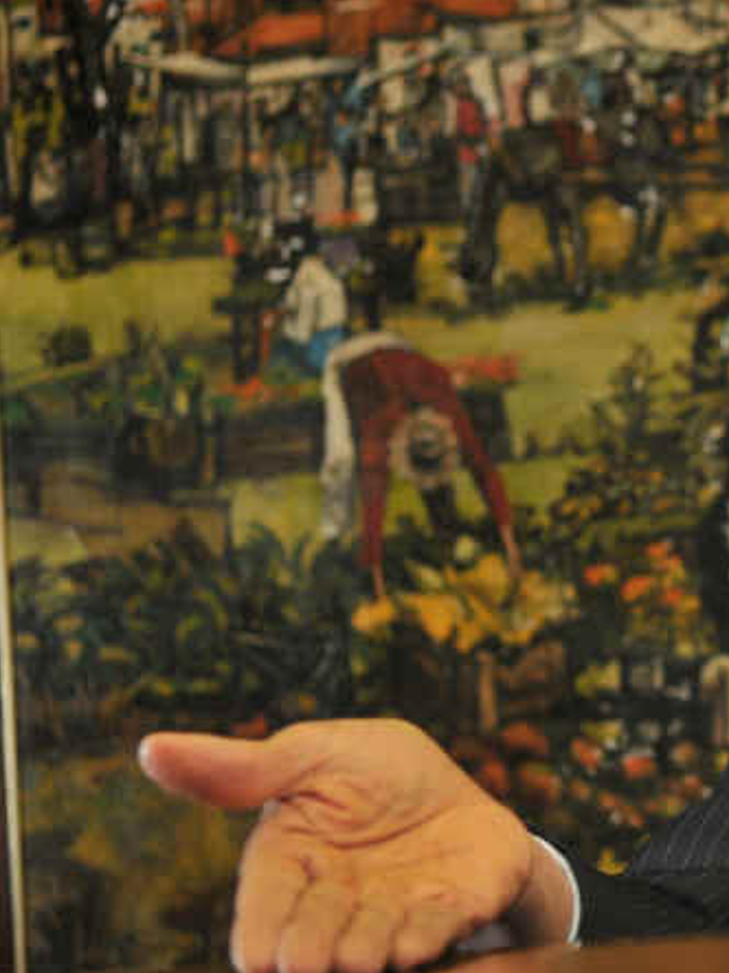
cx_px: 1028
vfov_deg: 15.4
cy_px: 295
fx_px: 3596
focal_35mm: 128
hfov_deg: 11.2
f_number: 2.8
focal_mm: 40
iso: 200
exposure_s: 1/40
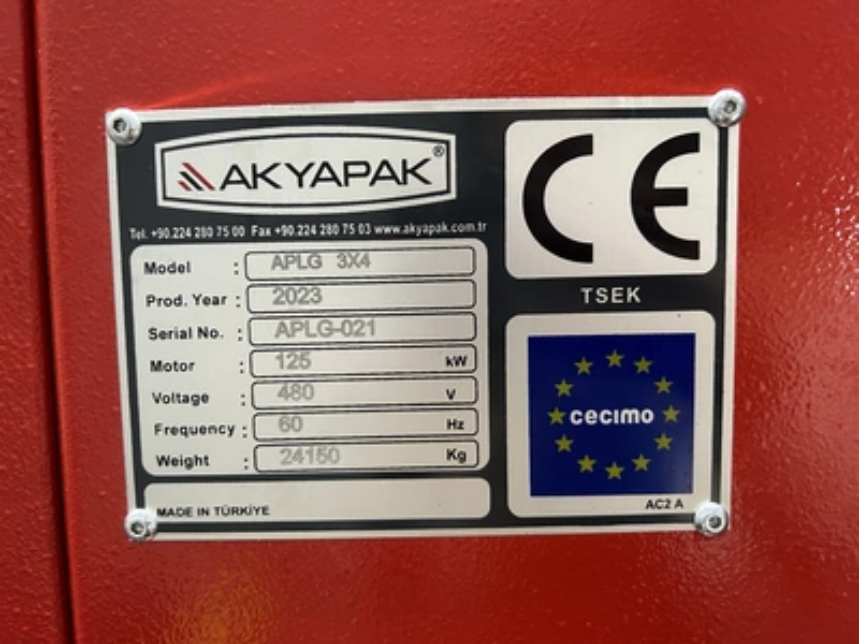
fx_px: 645
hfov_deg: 67.3
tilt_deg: -5.0
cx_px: 430
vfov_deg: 53.1
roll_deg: +0.2
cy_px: 322
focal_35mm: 26
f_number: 1.5
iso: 400
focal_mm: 5.7
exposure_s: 1/60
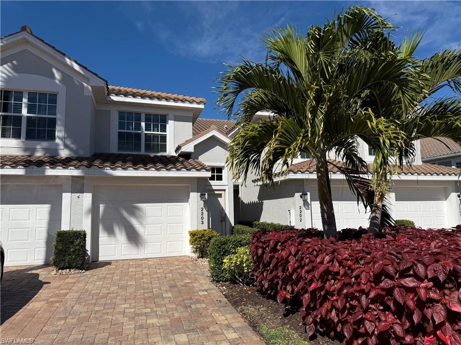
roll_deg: +1.2
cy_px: 172
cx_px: 230
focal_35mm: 24
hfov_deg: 71.6
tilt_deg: +7.2
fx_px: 320
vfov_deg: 56.8
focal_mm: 6.76
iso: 80
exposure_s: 1/9091
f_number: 1.78
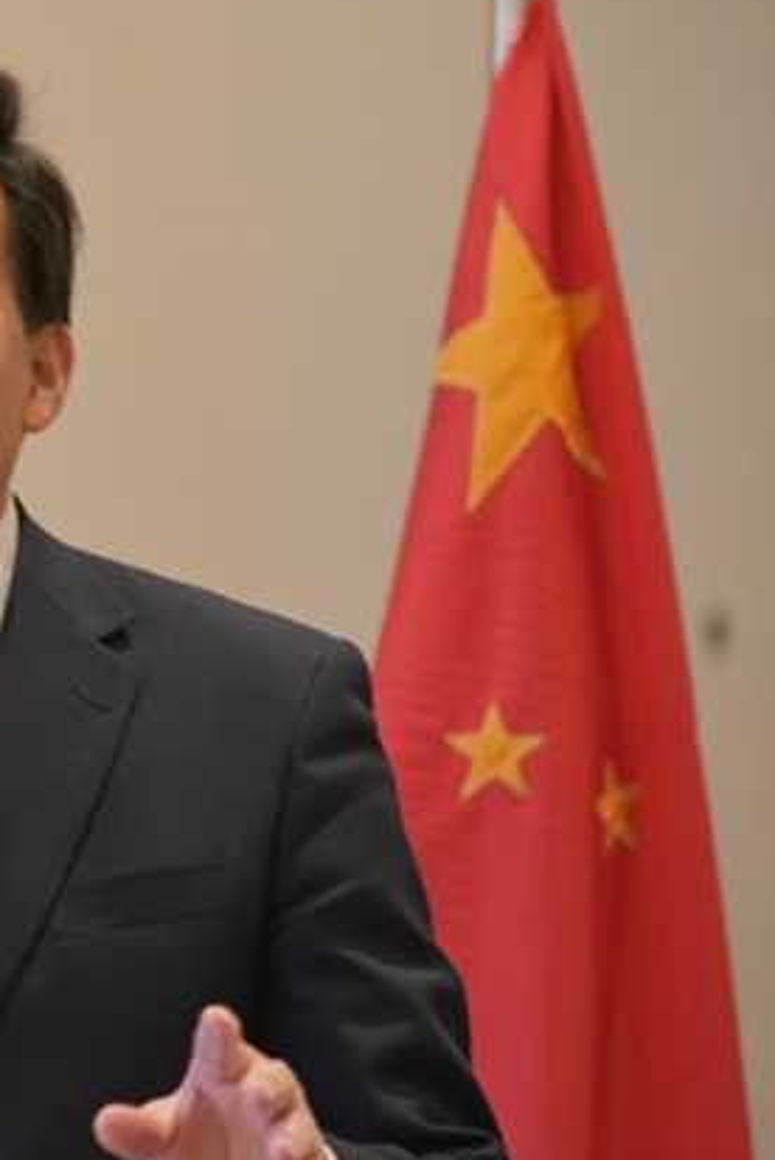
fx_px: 8413
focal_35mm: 261
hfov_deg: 5.2
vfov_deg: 7.9
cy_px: 576
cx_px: -423
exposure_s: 1/60
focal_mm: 120
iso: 3600
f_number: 4
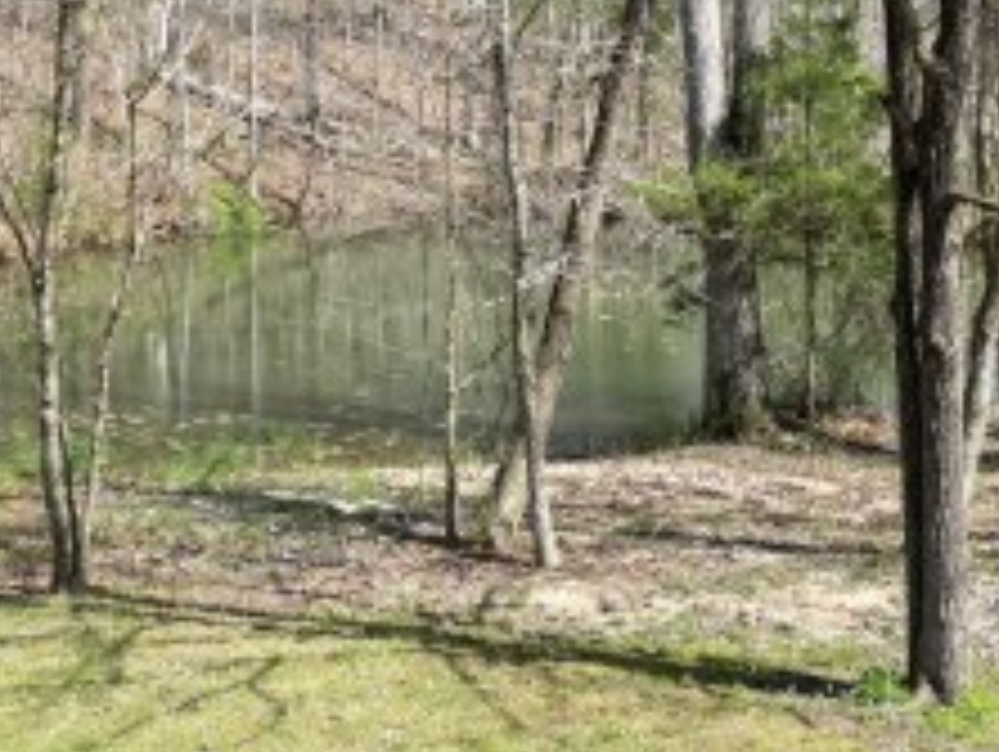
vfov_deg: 19.4
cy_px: -135
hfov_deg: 26.9
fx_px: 2080
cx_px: 398
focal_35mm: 72
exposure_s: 1/1250
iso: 110
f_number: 1.7
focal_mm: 6.72
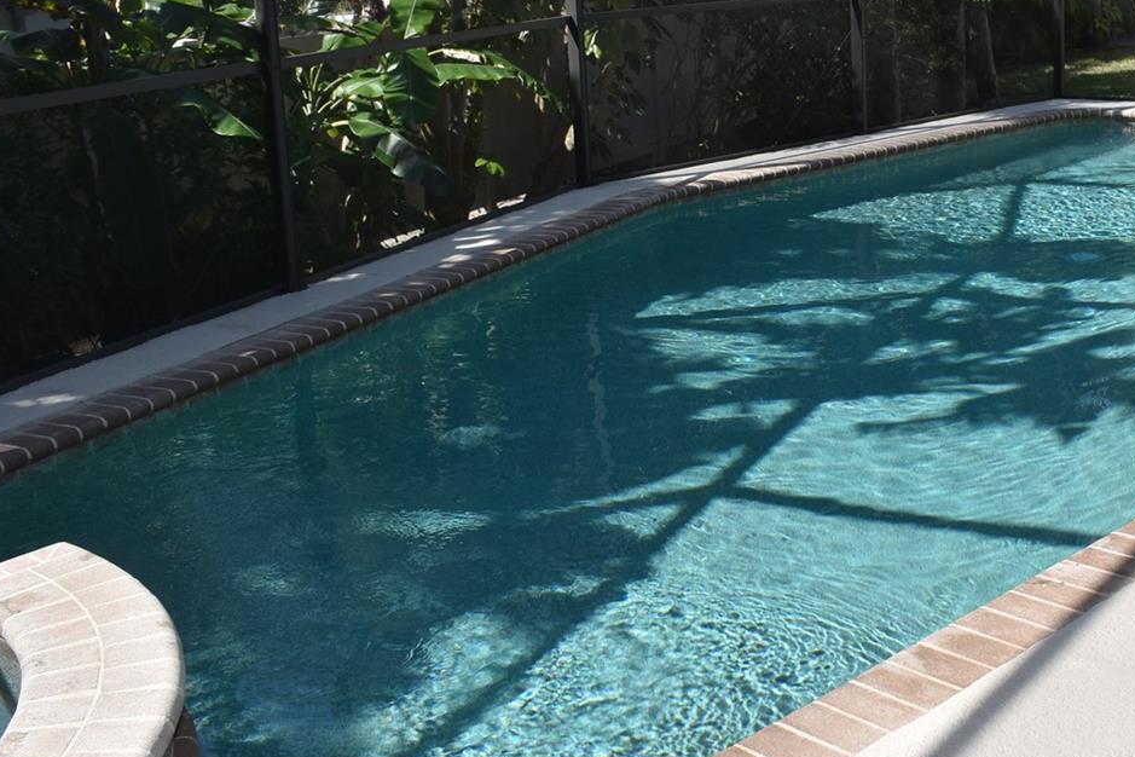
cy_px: 230
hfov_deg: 42.0
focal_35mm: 46
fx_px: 1450
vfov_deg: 29.0
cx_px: 783
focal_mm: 18
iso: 100
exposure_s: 1/200
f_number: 9
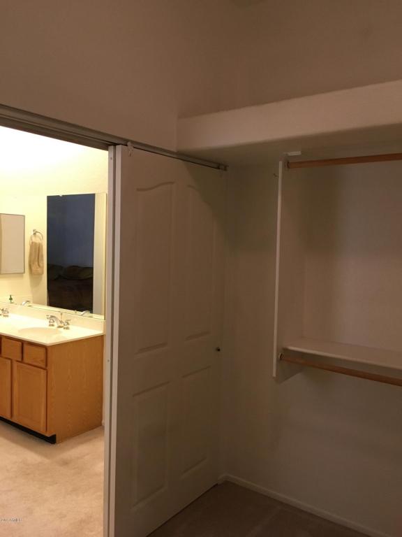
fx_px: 449
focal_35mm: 29
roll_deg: -1.6
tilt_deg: -3.5
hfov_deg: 48.2
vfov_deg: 61.7
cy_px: 268
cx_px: 201
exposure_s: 1/33
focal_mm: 4.15
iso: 160
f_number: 2.2
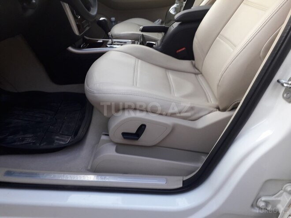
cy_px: 109
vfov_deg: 51.4
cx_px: 146
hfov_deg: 65.3
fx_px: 227
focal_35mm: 27
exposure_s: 1/50
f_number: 1.9
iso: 64
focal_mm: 3.6
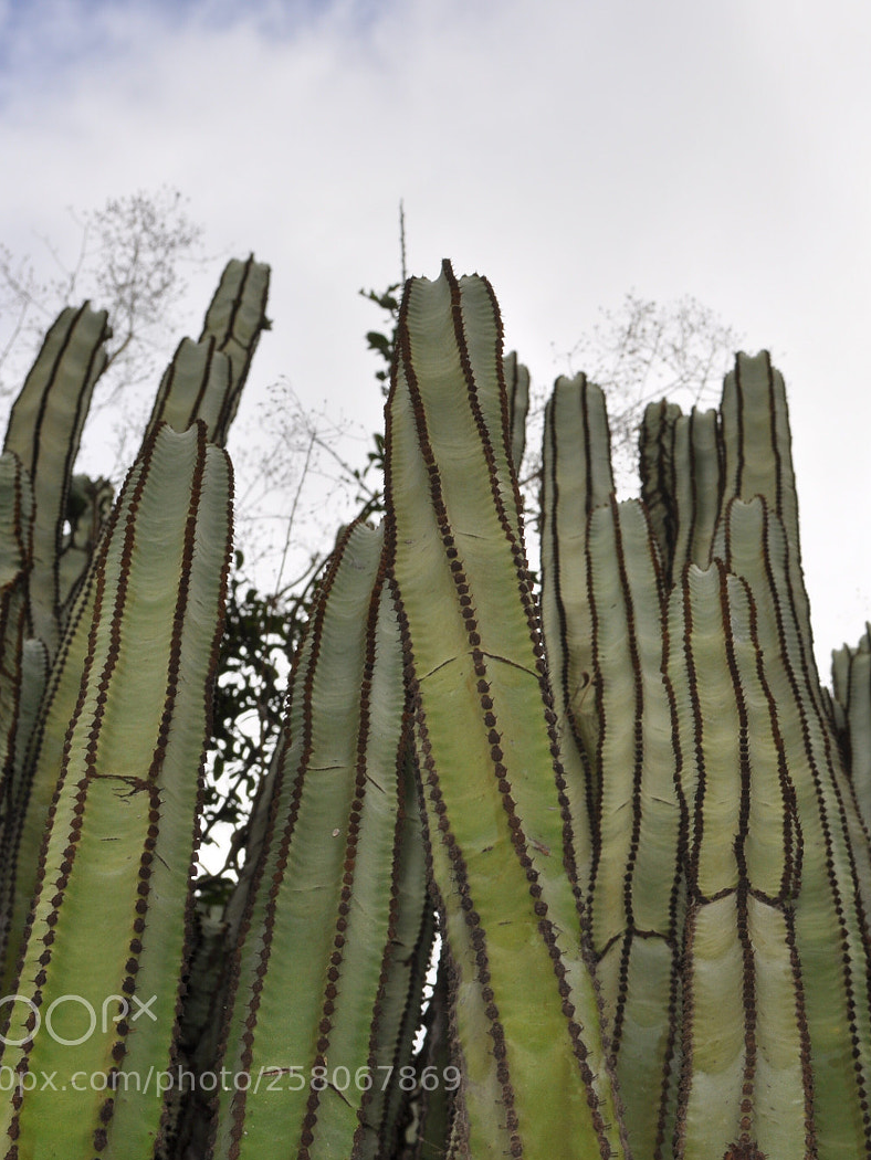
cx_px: 767
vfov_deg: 16.3
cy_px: 578
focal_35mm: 121
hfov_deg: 12.2
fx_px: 4049
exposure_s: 1/200
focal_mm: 55
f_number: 14
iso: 200
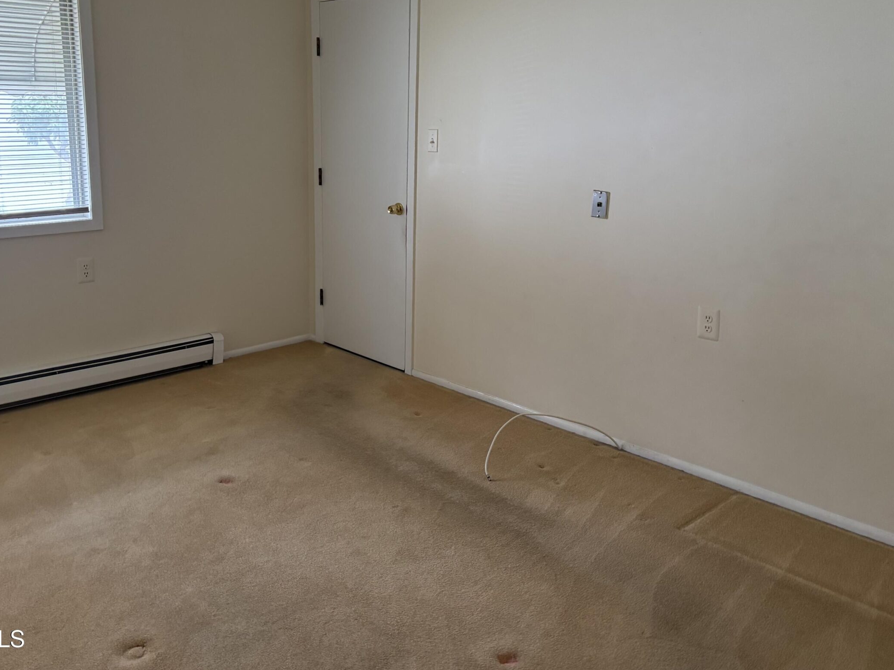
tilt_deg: -9.9
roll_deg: +0.5
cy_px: 265
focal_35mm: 32
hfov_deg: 56.6
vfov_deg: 43.9
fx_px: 826
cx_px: 382
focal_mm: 5.96
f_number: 1.6
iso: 250
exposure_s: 1/60
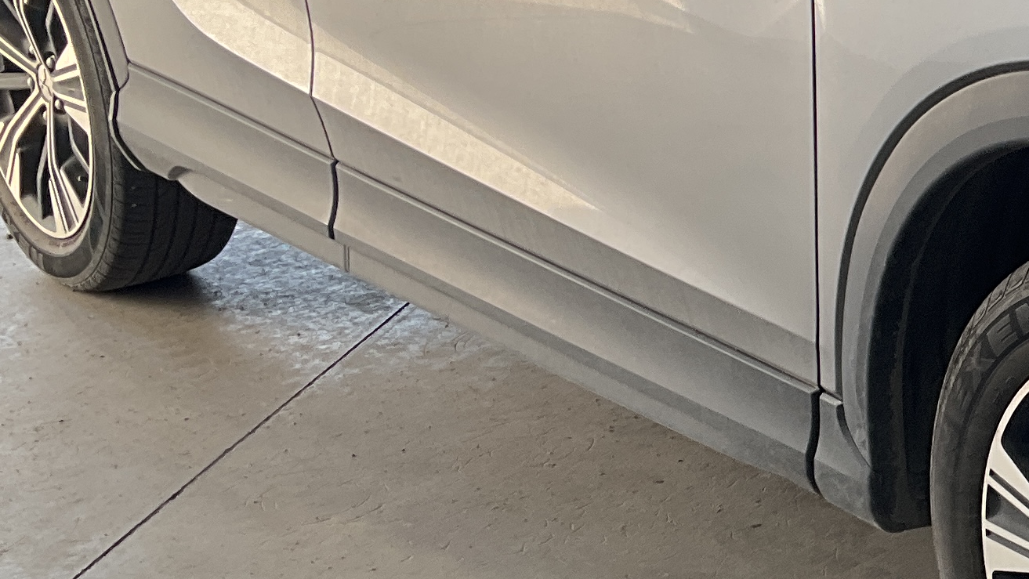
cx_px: 1335
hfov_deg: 20.2
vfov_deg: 12.5
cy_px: 147
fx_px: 2647
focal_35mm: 97
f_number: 1.8
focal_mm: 3
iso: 32
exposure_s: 1/99
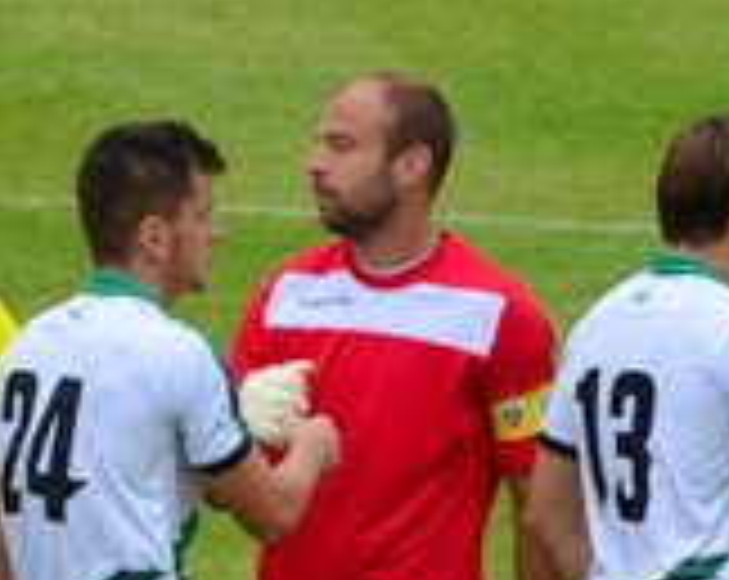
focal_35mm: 1461
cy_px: 468
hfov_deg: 1.3
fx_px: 31465
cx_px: 284
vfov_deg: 1.1
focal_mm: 210
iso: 800
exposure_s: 1/1000
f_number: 5.3
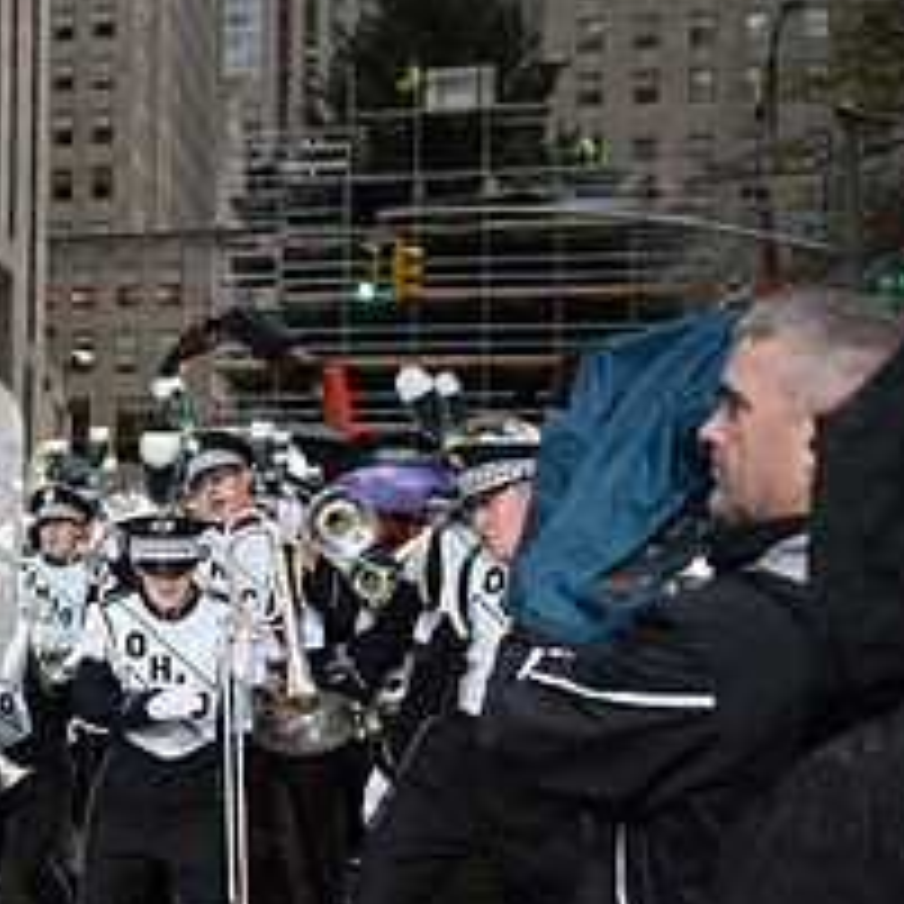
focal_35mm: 59
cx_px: -315
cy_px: 578
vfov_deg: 28.9
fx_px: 1743
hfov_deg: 24.7
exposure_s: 1/4000
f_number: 2.8
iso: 10000
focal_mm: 24
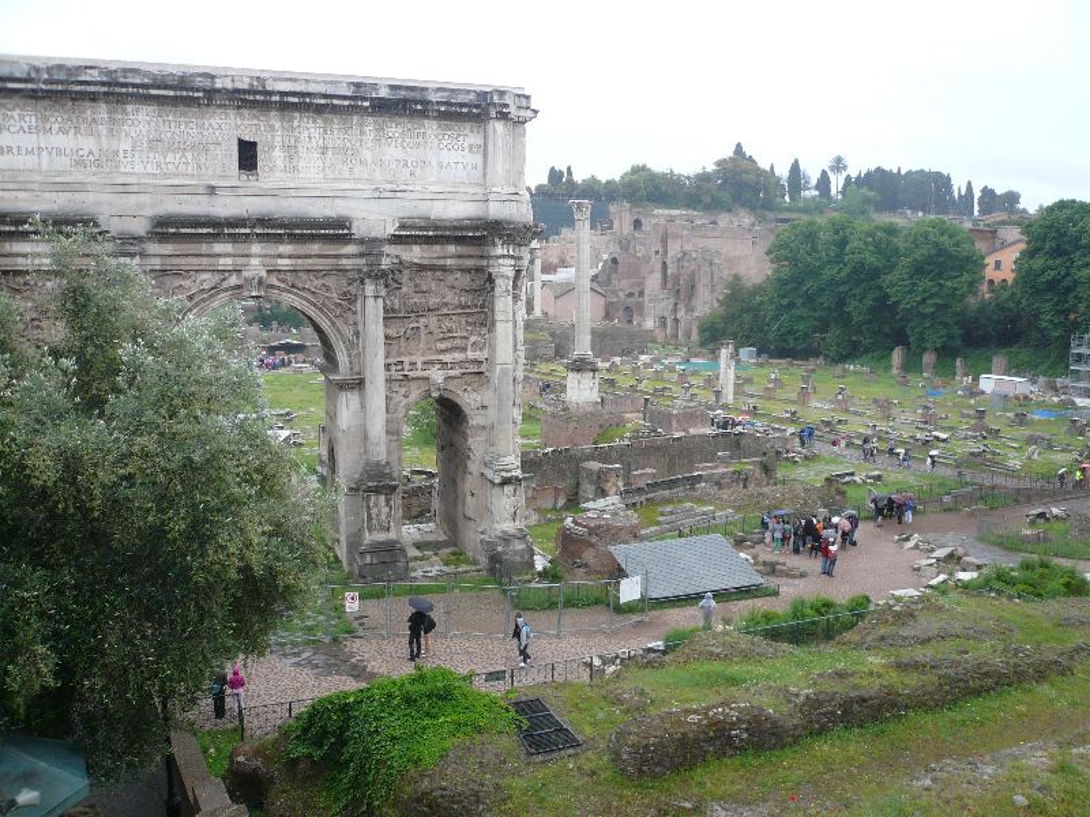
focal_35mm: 28
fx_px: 882
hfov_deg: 63.4
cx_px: 545
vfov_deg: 49.7
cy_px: 408
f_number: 2.8
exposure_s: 1/320
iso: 100
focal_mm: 4.6
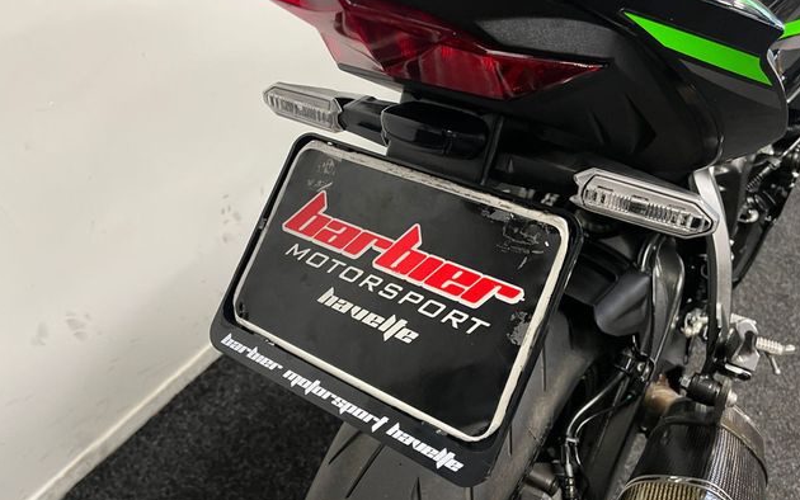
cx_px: 401
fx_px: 611
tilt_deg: -39.3
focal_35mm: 28
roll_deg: +1.5
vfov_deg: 44.5
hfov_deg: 66.5
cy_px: 234
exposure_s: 1/50
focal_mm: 5.1
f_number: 1.6
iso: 160
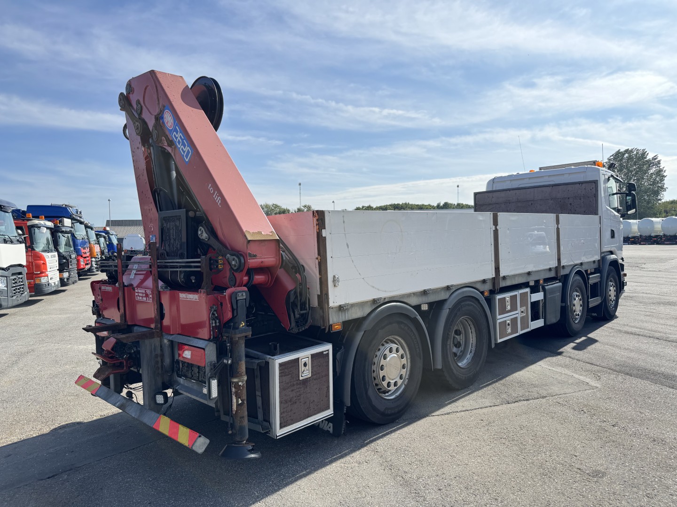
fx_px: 469
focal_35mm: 24
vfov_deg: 56.8
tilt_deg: -1.5
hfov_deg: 71.6
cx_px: 338
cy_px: 254
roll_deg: +2.4
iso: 80
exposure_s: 1/1339
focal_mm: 6.76
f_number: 1.78
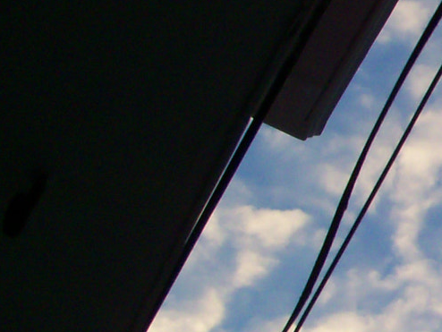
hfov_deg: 12.0
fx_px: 1852
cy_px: 166
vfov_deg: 10.2
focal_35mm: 145
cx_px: 914
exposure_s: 1/320
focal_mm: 6.3
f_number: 3
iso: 64
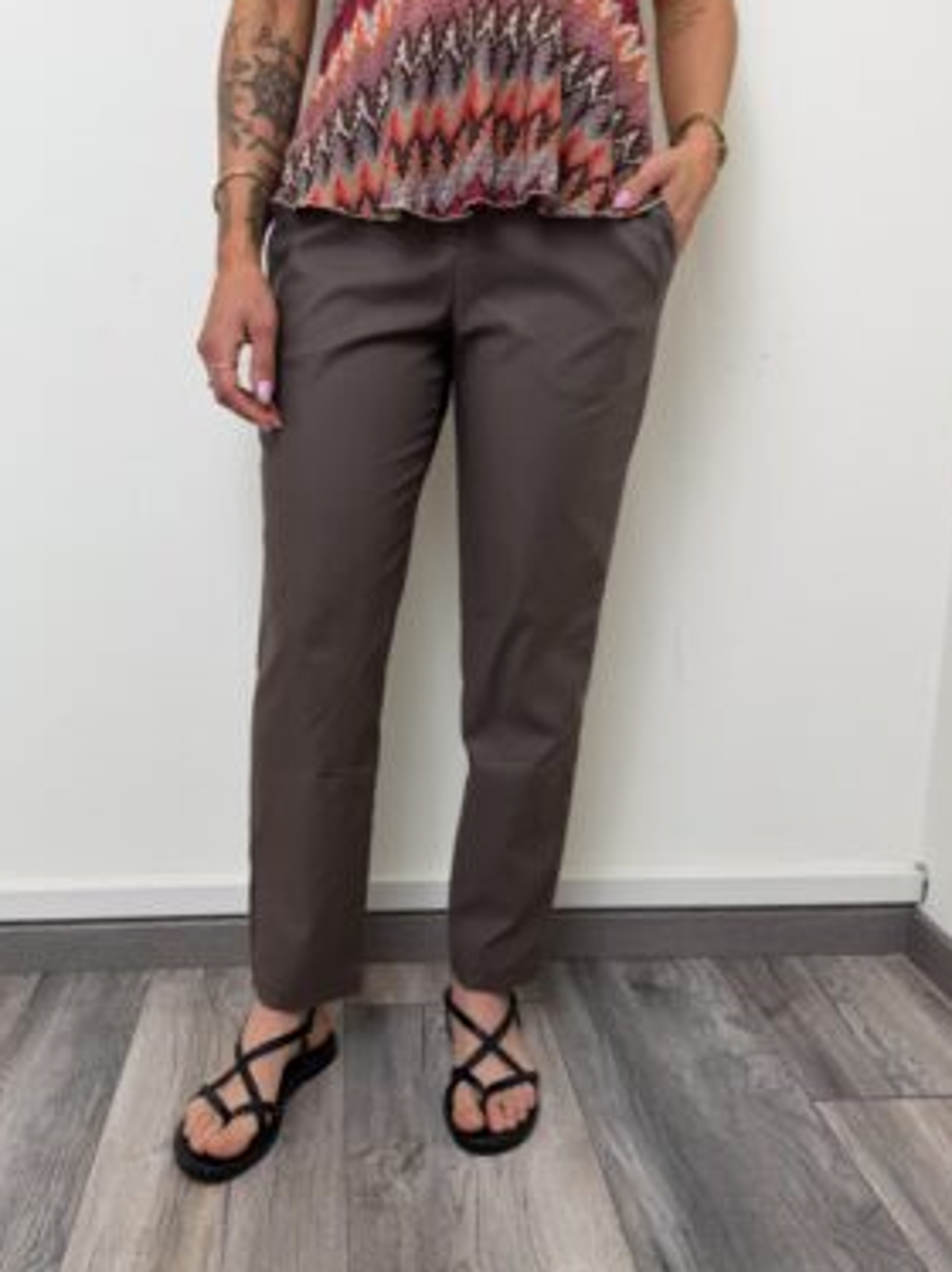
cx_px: 394
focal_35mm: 30
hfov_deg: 46.6
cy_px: 631
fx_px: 1101
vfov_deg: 60.0
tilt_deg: -12.7
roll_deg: -1.3
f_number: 1.78
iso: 64
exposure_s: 1/279
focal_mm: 6.76
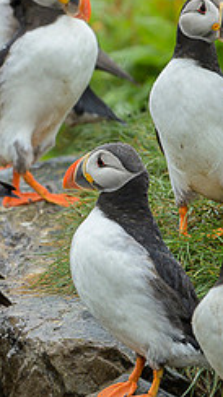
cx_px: -94
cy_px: 185
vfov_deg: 1.6
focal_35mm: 1327
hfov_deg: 0.9
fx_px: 13969
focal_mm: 500
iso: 800
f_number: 8
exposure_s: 1/320
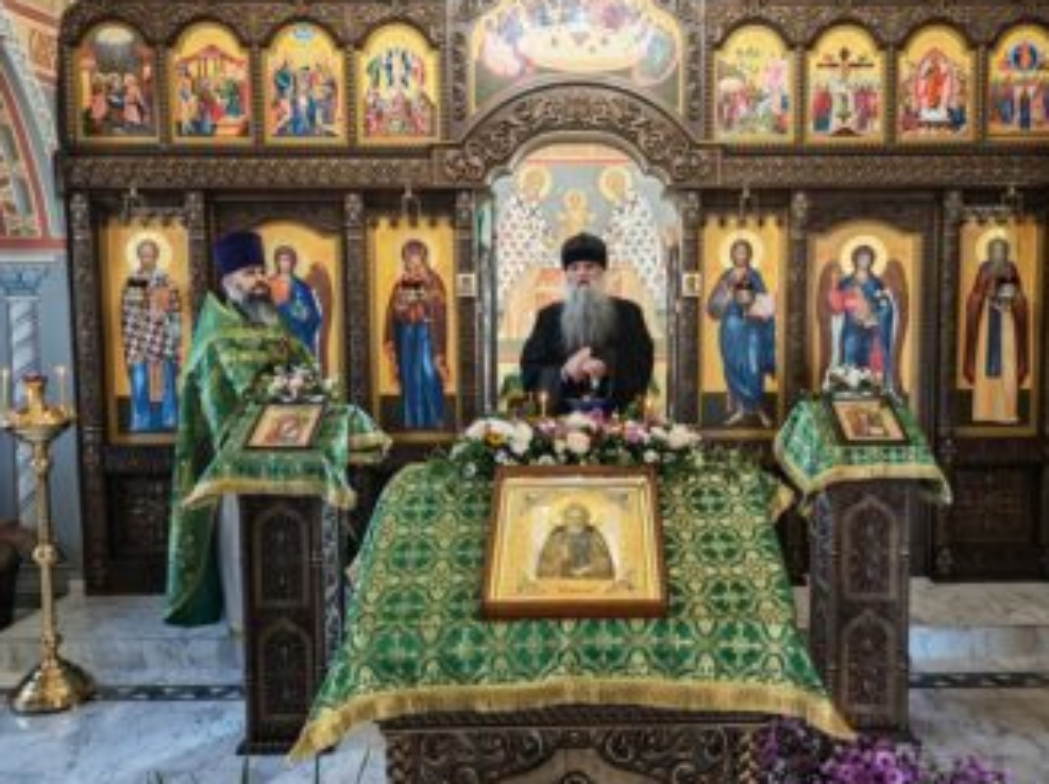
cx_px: 603
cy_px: 382
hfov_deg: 63.2
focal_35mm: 28
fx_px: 848
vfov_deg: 49.7
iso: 400
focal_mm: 6.55
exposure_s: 1/67
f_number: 1.6
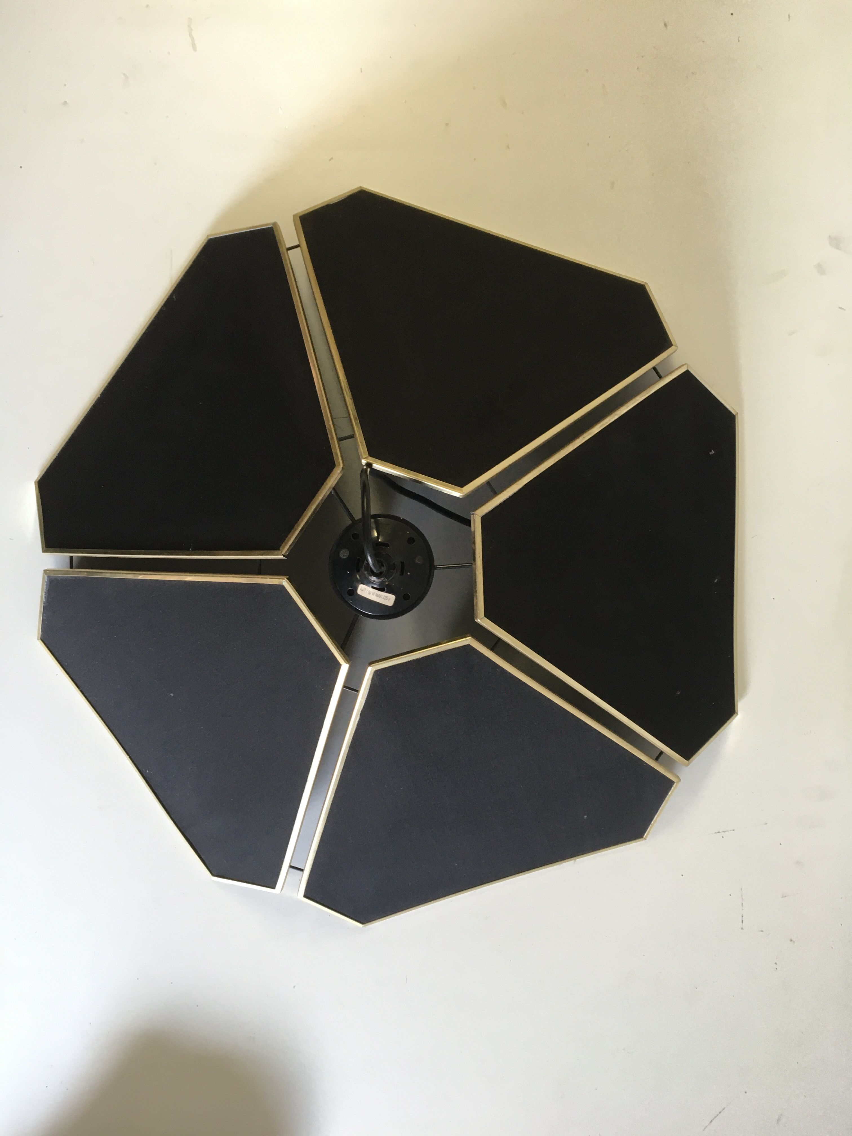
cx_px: 426
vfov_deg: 61.7
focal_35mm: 29
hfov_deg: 48.2
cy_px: 568
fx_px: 952
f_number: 2.2
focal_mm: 4.15
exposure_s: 1/33
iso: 100
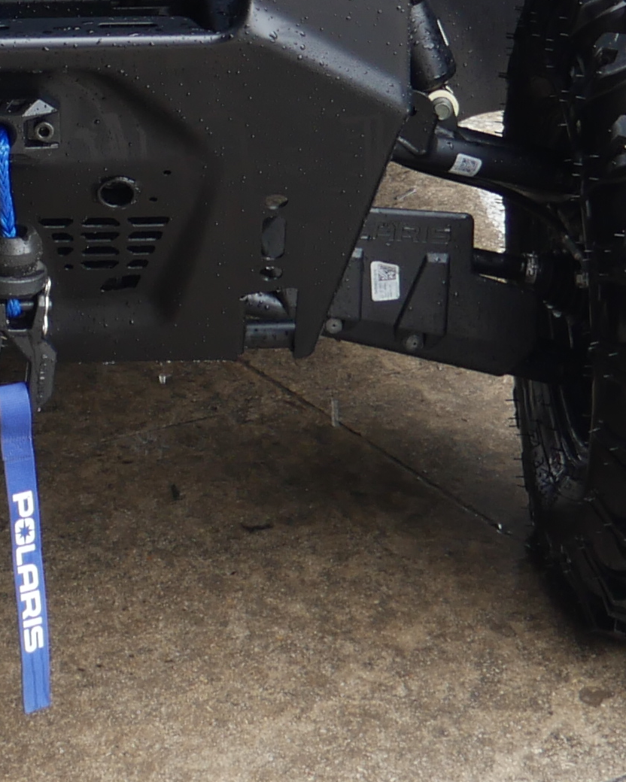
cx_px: -45
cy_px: -356
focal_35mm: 138
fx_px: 3196
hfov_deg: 11.1
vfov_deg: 13.3
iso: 200
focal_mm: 16
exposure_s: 1/125
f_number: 3.6
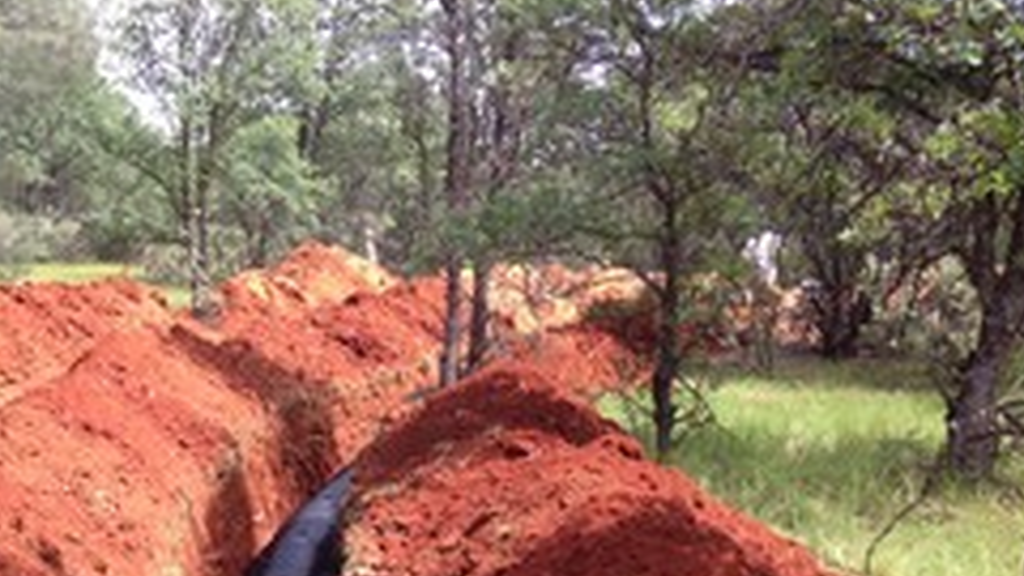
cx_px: 294
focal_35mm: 60
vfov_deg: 19.2
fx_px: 1629
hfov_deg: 34.4
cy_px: 631
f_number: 2.4
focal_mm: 4.13
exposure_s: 1/247
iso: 50
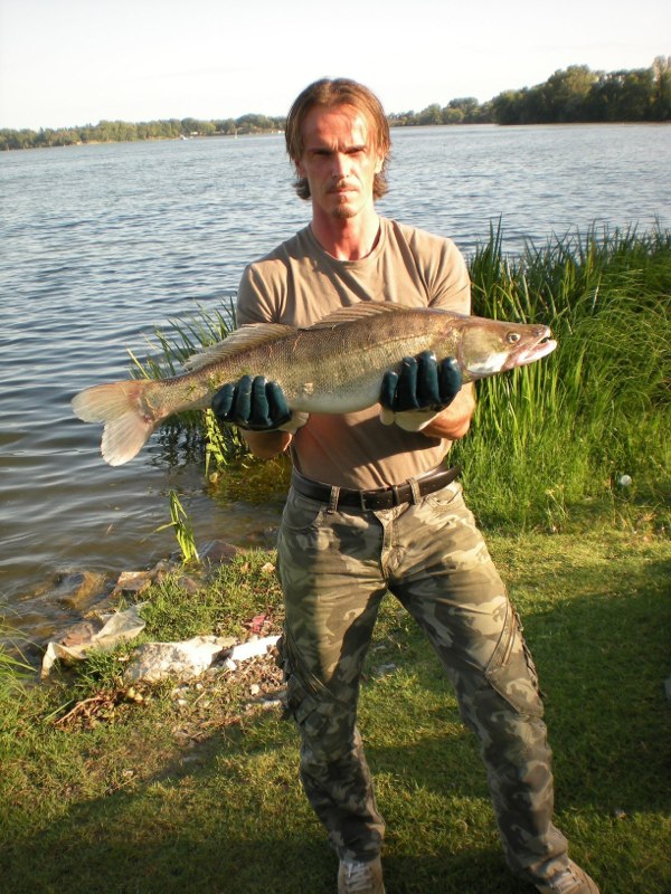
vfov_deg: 49.0
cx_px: 336
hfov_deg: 37.7
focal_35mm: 38
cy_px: 447
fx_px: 982
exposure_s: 1/153
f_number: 4.6
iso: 64
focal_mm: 6.3
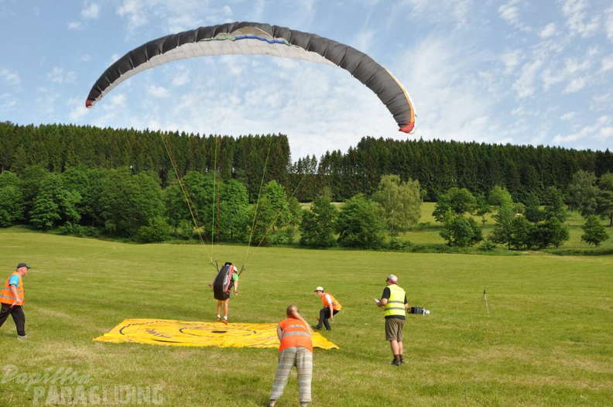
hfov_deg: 57.3
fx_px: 561
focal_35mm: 33
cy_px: 204
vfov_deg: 39.9
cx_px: 306
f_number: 11
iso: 200
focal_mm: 22
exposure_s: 1/125
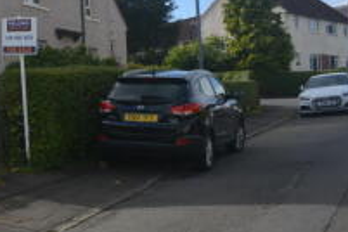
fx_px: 619
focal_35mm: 64
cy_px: 61
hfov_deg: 28.8
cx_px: -26
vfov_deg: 21.1
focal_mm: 18
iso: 110
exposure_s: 1/250
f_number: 8
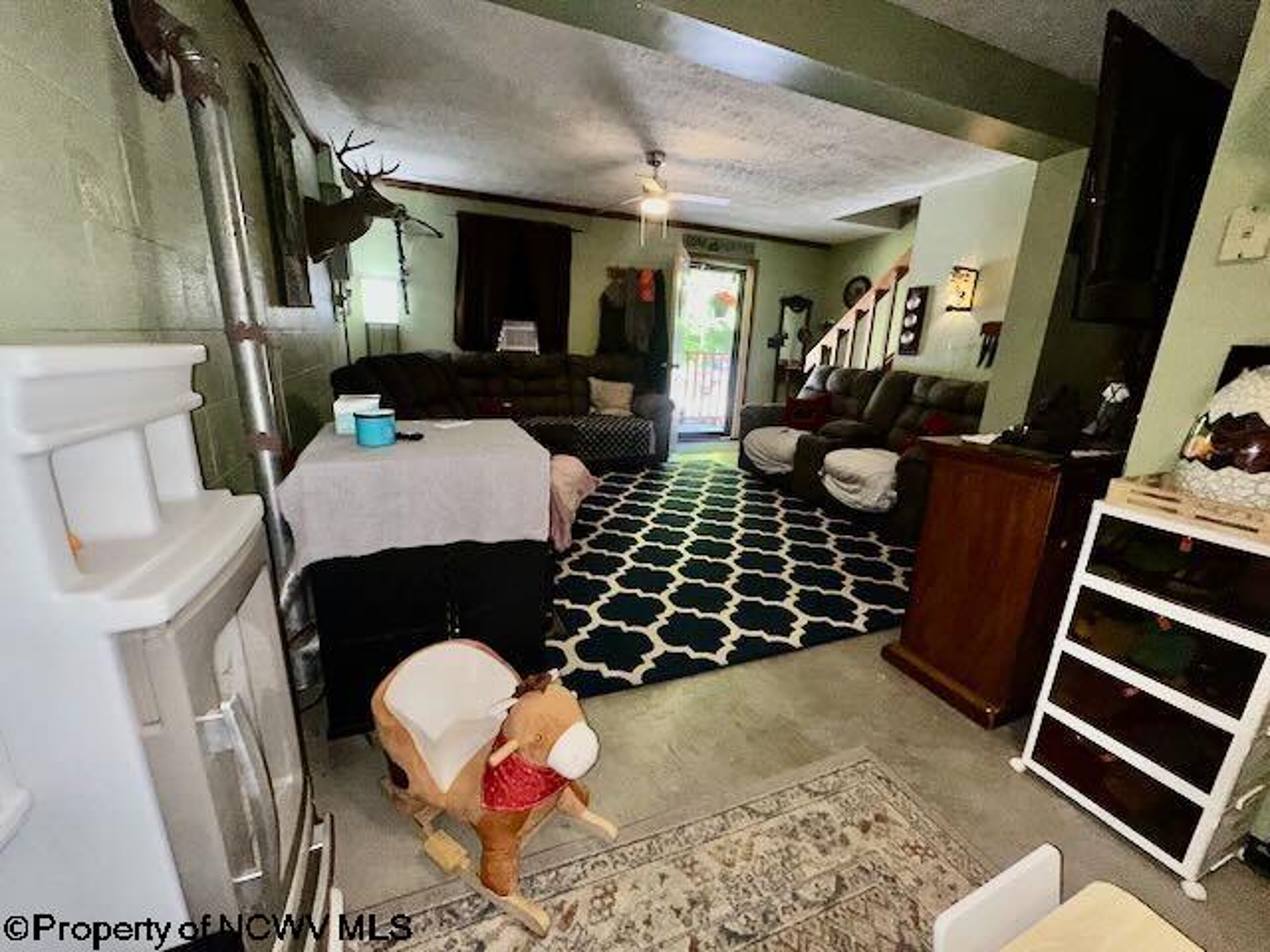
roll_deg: -2.5
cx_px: 635
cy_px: 476
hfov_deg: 102.1
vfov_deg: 85.7
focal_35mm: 14
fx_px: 514
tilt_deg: -15.6
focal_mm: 2.22
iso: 125
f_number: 2.2
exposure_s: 1/60
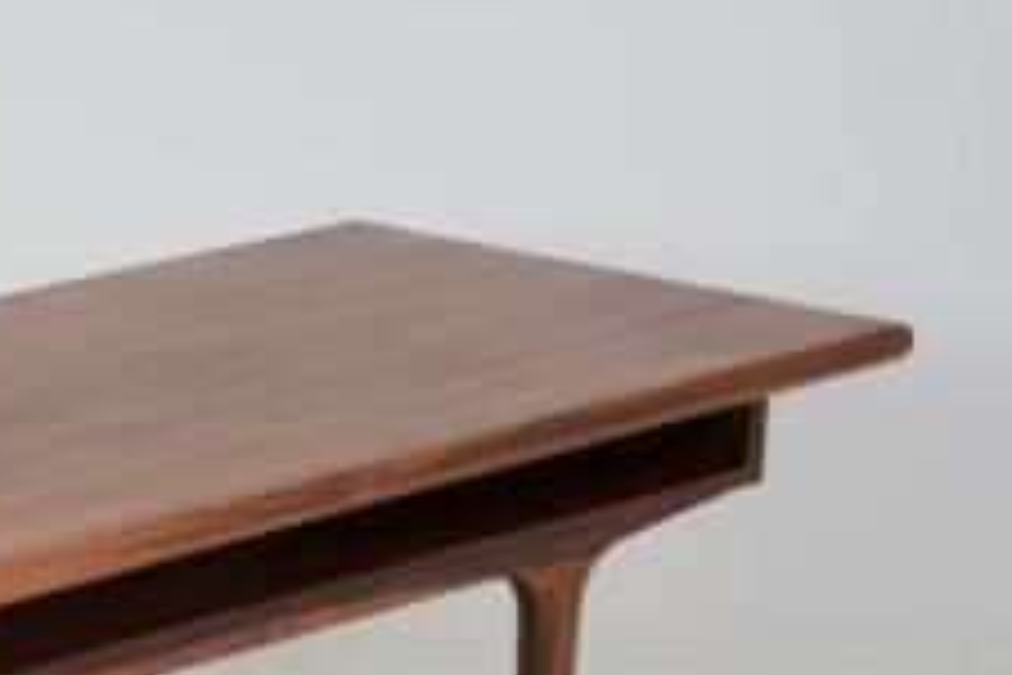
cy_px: 675
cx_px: -292
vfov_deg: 8.5
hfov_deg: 12.5
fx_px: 4497
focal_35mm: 160
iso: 100
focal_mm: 40
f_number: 4.5
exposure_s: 1/80
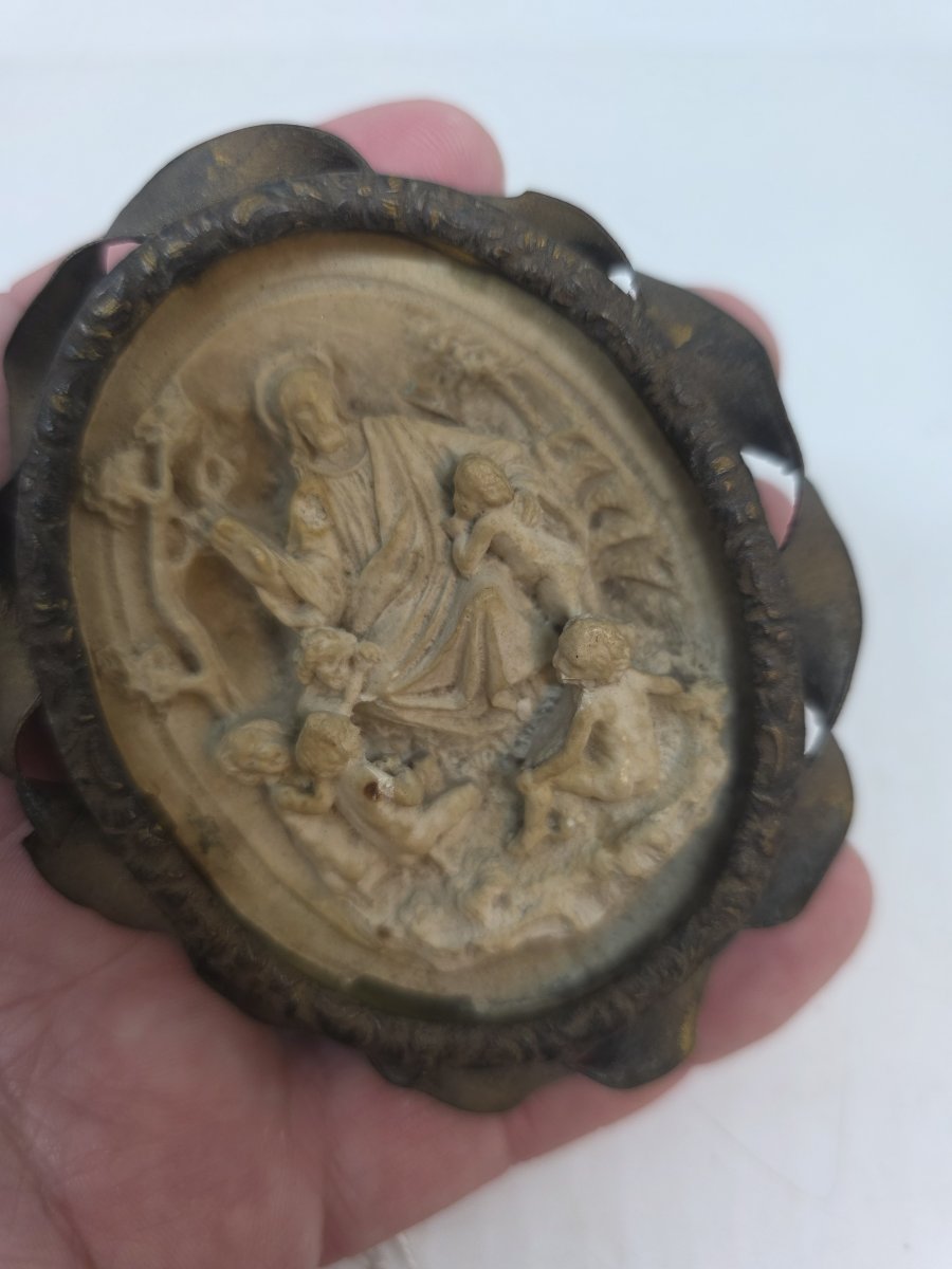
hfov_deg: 58.9
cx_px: 476
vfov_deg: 73.9
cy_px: 634
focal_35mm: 23
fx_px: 843
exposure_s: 1/100
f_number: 1.7
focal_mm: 6.3
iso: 50
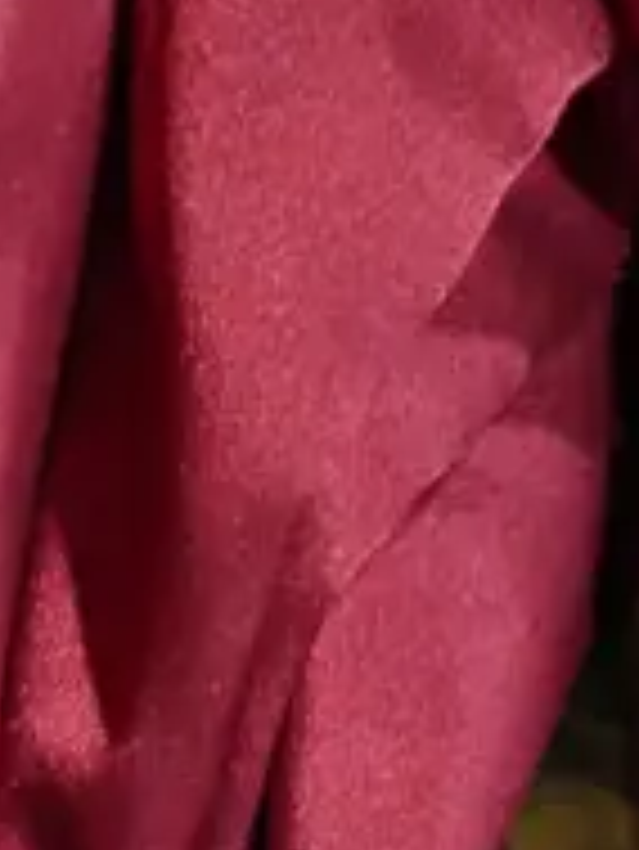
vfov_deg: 9.3
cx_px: 1622
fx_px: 5065
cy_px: 1327
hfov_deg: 6.8
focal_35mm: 206
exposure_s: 1/60
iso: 1250
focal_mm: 19
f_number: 4.1
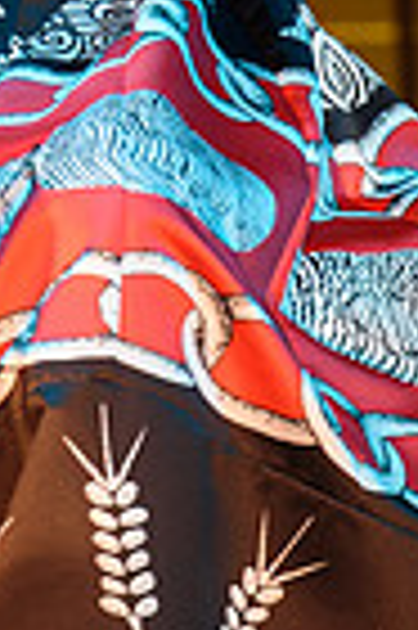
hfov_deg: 2.7
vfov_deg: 4.0
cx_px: -103
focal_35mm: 515
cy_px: -369
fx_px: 8991
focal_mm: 160
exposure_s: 1/125
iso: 800
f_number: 5.6
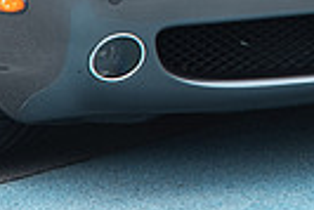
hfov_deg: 3.6
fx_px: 4881
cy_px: -202
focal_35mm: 559
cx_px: 746
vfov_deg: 2.5
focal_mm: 95
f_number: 5.6
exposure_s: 1/60
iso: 100
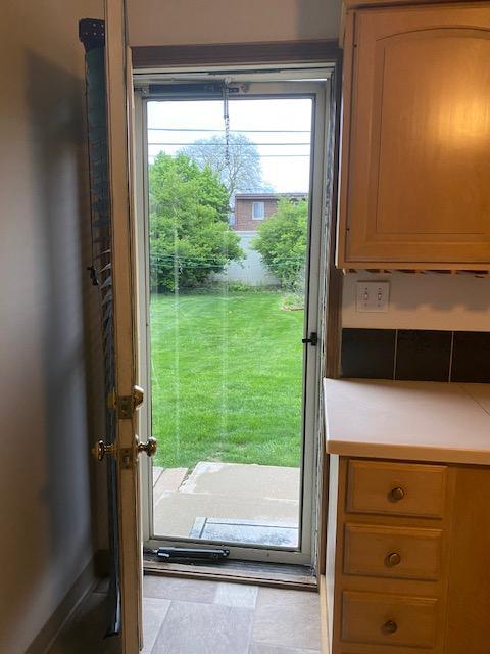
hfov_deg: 53.1
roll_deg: -0.3
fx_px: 491
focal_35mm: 26
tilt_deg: -8.1
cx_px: 245
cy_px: 327
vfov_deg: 67.3
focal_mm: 4.25
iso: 160
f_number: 1.8
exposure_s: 1/60
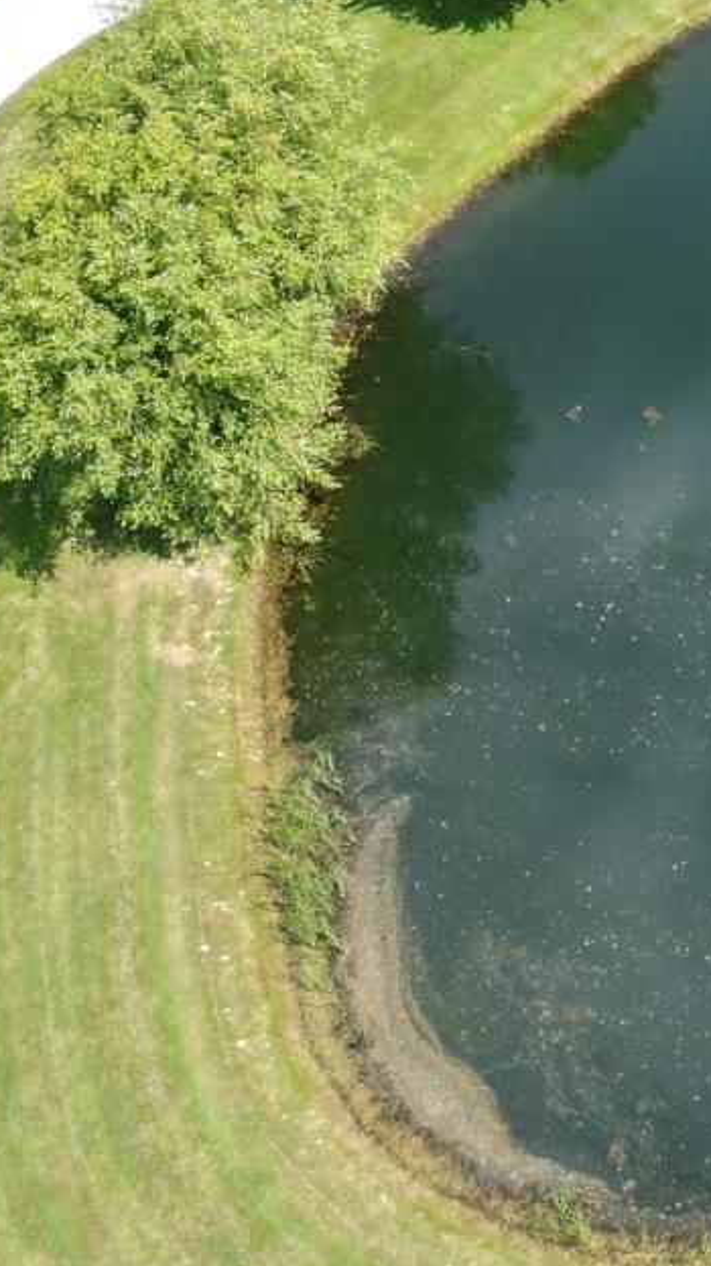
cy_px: 281
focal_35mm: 63
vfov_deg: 32.6
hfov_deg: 16.2
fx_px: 2114
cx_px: 1270
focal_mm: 6.72
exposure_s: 1/2000
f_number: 1.7
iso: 150
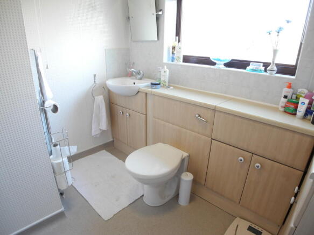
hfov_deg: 63.5
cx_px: 157
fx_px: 254
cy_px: 118
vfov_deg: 49.7
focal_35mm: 28
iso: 336
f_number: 2.8
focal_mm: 6
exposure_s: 1/30
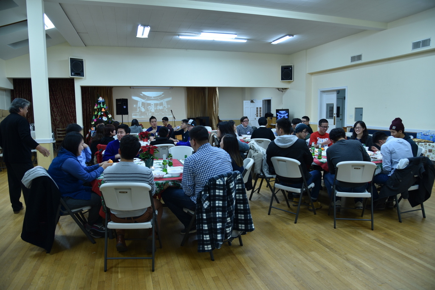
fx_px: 290
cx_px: 218
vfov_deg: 53.2
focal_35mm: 24
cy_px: 145
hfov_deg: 73.7
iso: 280
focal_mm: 24
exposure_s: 1/25
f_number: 4.5
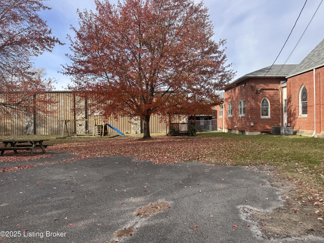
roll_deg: +1.0
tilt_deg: +0.1
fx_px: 234
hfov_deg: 69.4
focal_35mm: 25
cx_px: 168
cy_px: 119
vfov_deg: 54.9
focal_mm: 6.86
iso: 80
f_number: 1.78
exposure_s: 1/2155
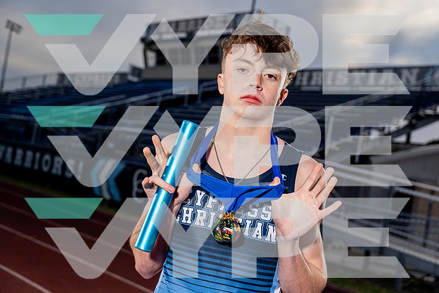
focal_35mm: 45
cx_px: 220
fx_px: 549
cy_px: 146
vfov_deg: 29.9
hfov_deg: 43.6
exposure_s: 1/250
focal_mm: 45
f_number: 4
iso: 100
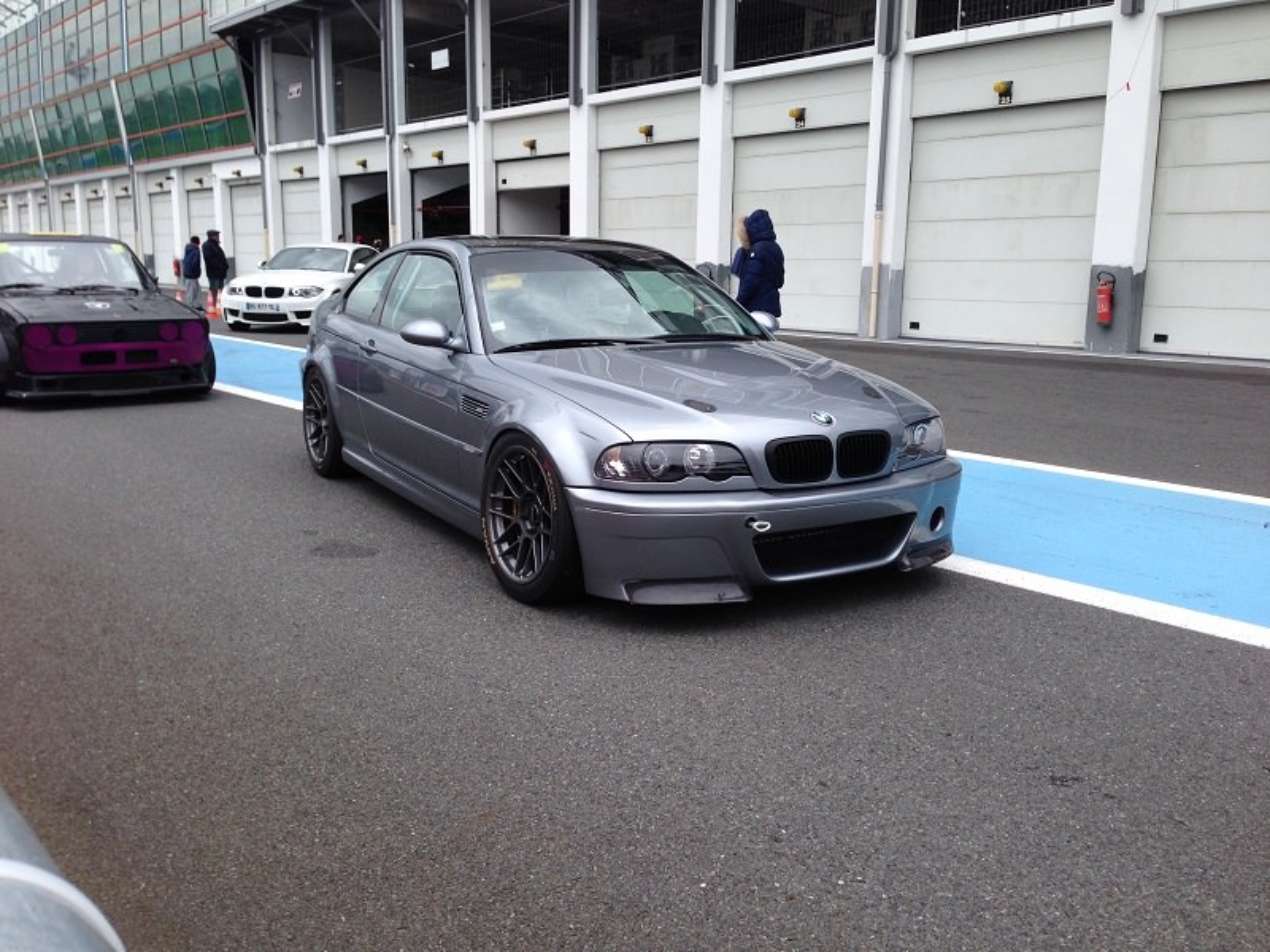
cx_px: 635
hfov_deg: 55.4
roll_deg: -0.8
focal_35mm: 33
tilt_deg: -9.6
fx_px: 1211
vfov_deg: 42.9
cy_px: 476
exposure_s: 1/616
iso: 50
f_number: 2.4
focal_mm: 4.12
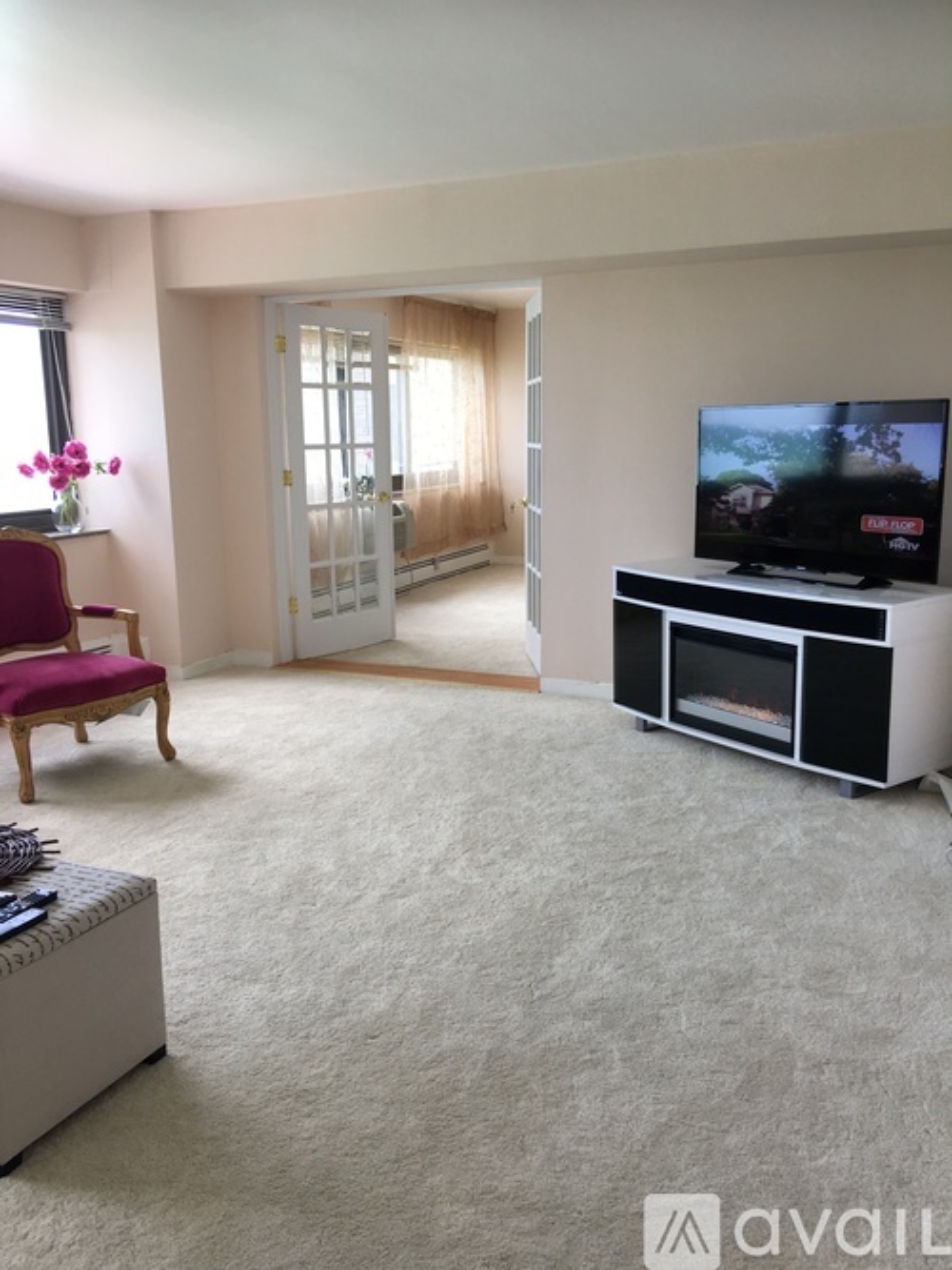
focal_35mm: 29
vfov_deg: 61.7
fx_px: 1064
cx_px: 476
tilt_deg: -10.9
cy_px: 635
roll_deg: +0.4
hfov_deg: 48.2
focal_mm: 4.15
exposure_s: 1/60
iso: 32
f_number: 2.2
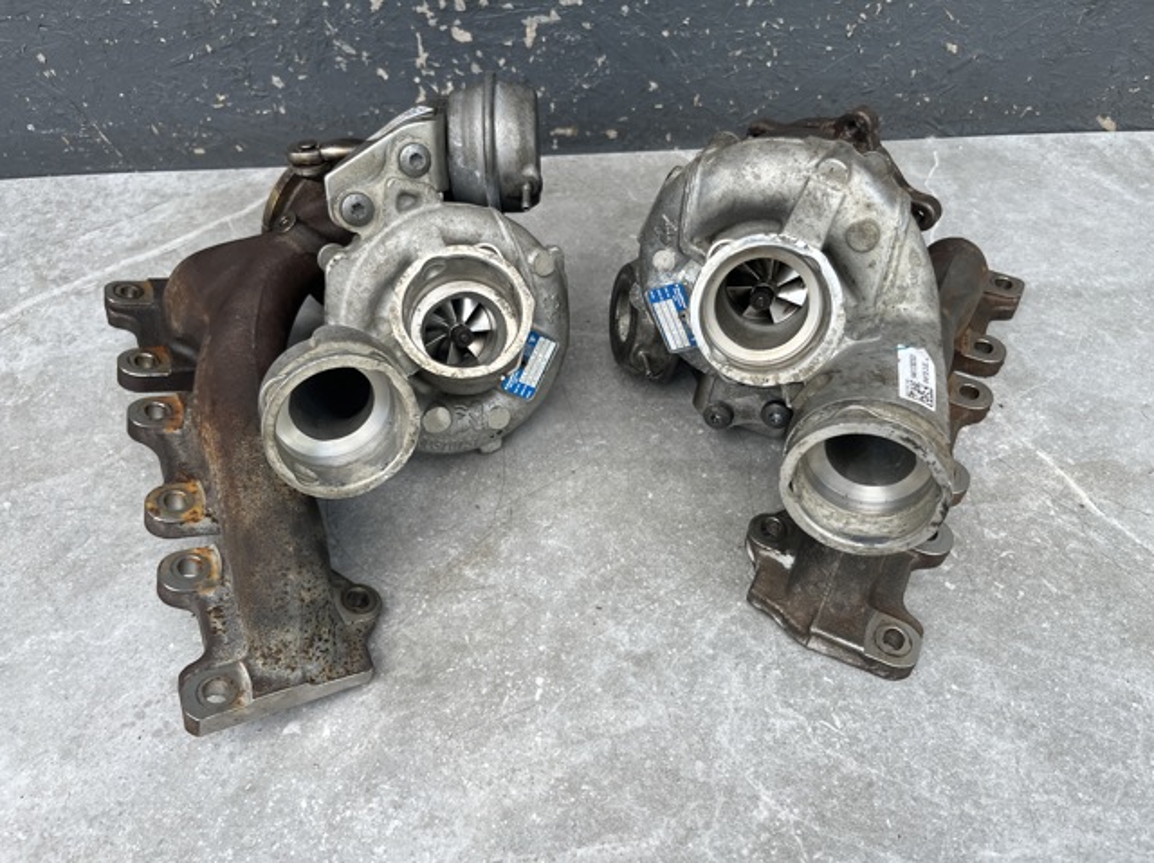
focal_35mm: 26
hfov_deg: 67.3
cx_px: 577
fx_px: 866
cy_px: 432
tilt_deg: -47.0
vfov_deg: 53.0
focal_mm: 5.1
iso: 50
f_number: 1.6
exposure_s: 1/664
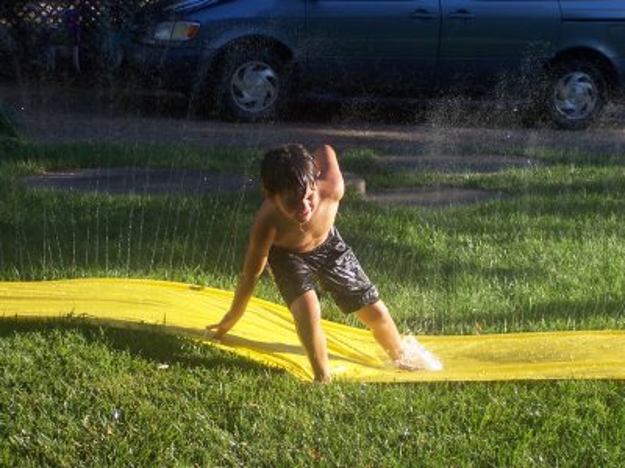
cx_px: 312
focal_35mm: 89
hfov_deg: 22.0
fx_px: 1607
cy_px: 234
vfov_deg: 16.6
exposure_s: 1/250
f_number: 4.1
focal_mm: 13.5
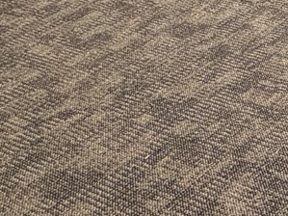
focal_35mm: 75
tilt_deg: -4.3
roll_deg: +2.1
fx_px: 624
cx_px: 592
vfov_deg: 14.0
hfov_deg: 17.5
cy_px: -294
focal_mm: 2.22
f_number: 2.2
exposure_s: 1/120
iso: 200
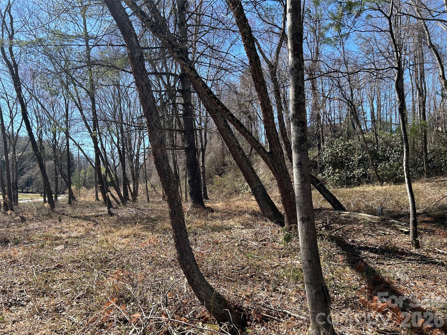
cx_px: 224
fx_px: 336
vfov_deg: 53.1
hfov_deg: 67.3
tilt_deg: +4.2
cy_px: 168
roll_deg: +1.3
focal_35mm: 26
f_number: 1.5
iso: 50
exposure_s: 1/1511
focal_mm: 5.7
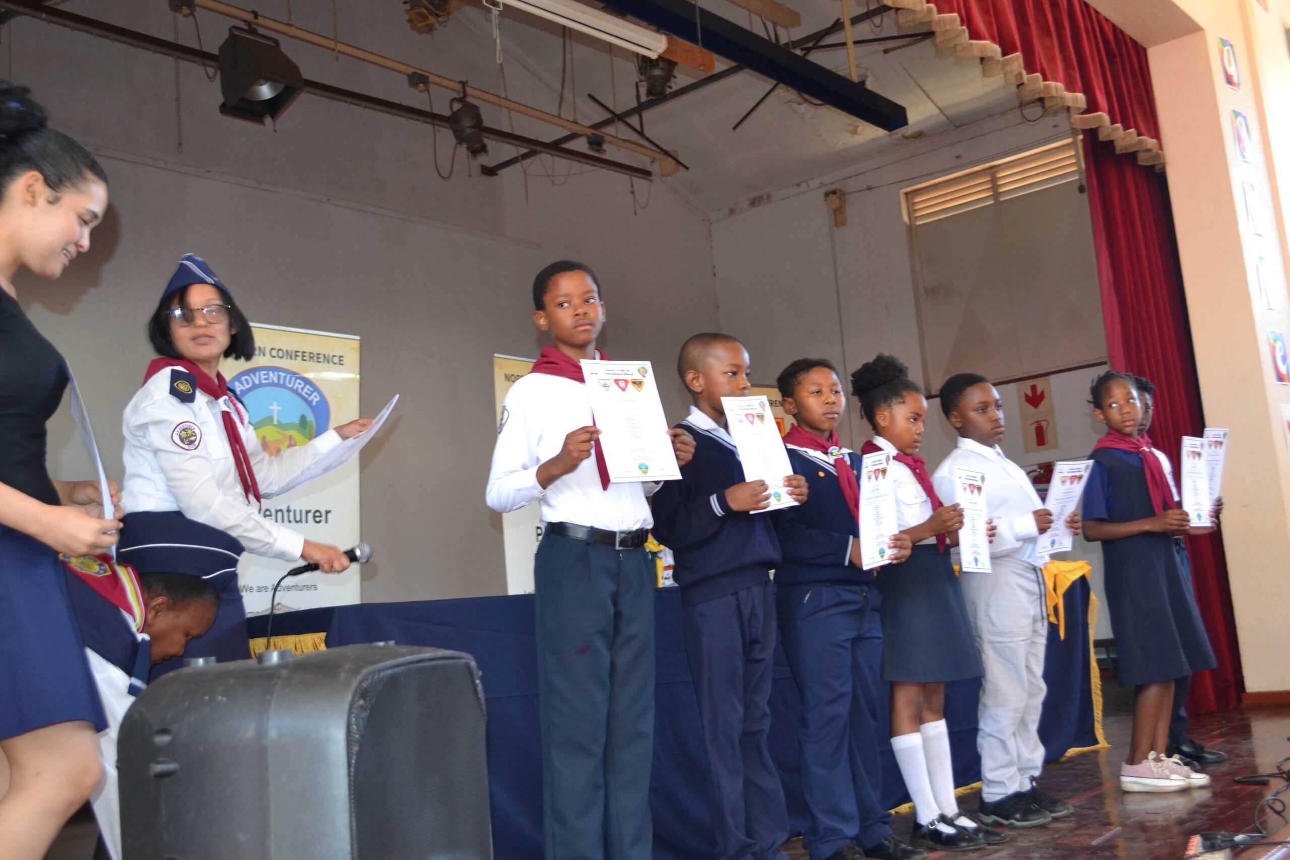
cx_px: 645
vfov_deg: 36.9
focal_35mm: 36
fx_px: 1290
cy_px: 430
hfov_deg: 53.1
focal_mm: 24
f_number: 4
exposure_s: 1/60
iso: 800
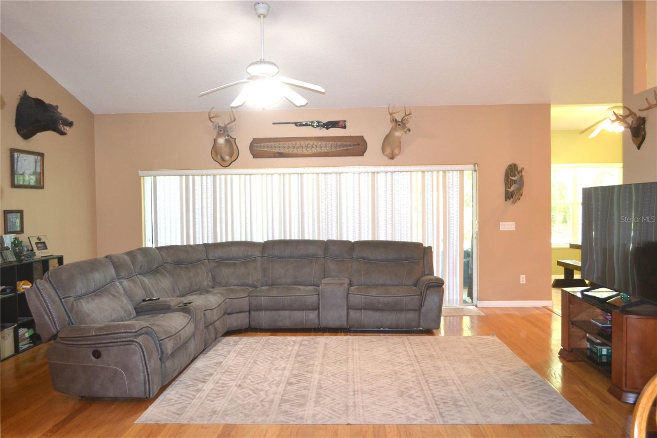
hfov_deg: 61.9
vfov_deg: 43.6
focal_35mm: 30
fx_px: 547
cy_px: 219
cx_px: 328
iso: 800
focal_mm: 20
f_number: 3.8
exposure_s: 1/60
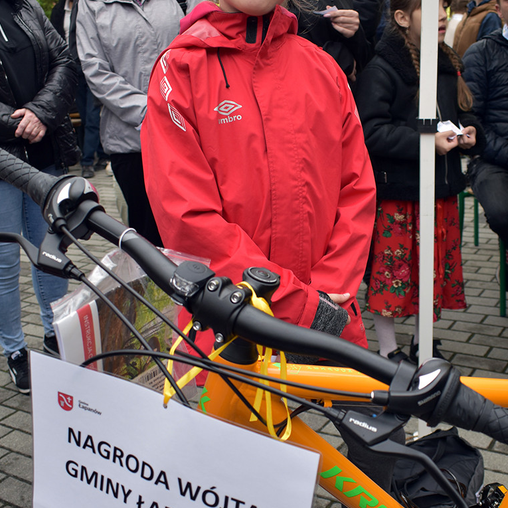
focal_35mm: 45
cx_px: 286
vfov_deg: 37.5
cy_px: 274
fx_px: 747
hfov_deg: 37.5
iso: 200
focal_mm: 18
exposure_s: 1/200
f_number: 3.5
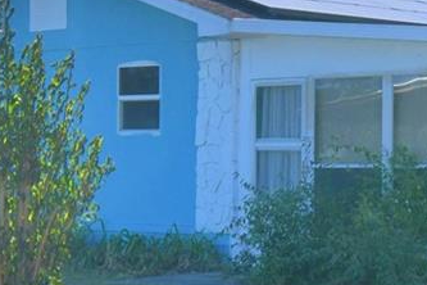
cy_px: 137
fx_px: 1708
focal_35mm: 144
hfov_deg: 14.1
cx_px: 394
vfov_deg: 9.5
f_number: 5.6
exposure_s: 1/1000
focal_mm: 20
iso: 100
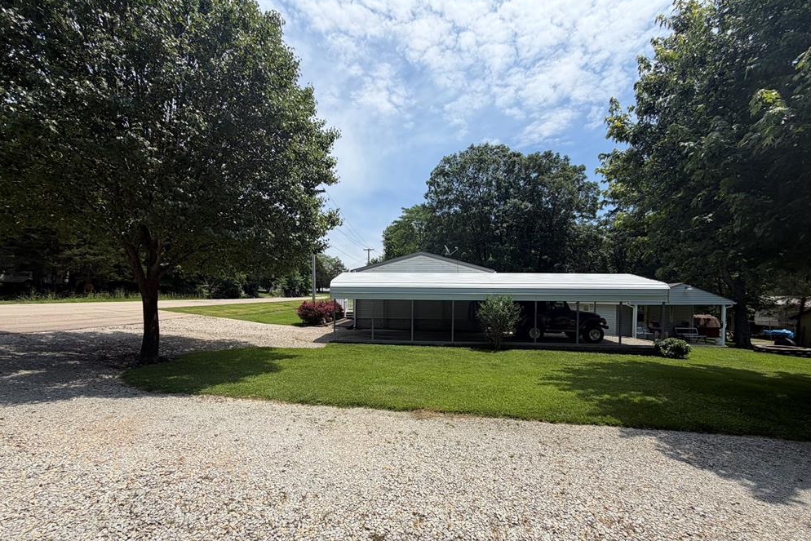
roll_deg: -0.1
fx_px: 338
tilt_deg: -0.1
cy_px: 306
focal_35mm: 15
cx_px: 397
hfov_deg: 100.4
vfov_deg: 77.0
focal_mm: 2.22
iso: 20
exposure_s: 1/1125
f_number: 2.2
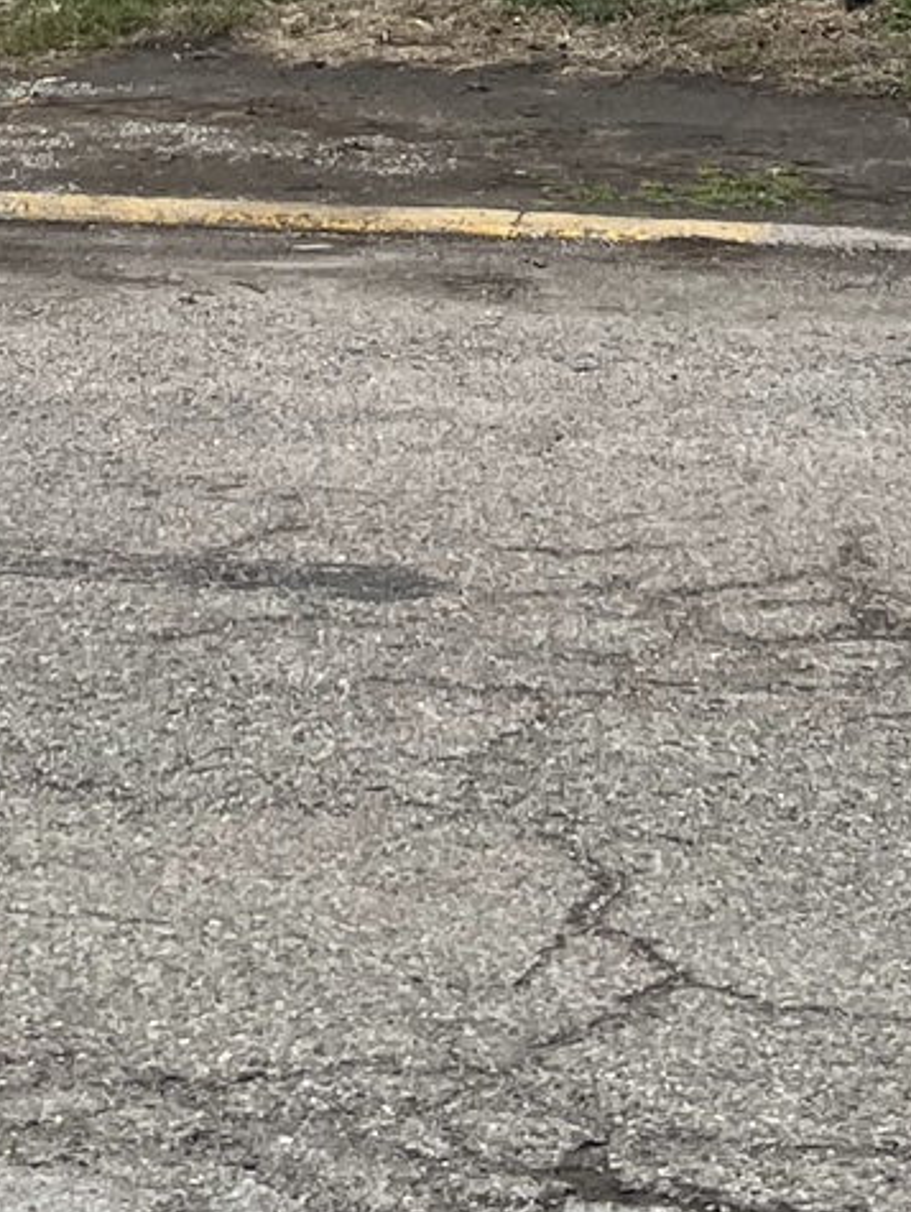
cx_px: 191
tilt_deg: +5.5
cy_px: -801
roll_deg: +1.7
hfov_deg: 11.7
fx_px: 4415
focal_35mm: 126
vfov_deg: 14.2
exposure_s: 1/1972
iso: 50
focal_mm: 5.7
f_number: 1.5
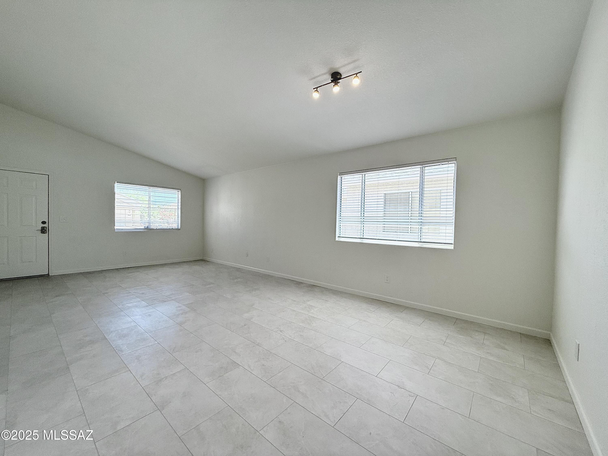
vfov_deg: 85.7
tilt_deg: -1.4
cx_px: 304
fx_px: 246
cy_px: 228
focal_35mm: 14
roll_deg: -1.7
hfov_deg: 102.1
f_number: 2.2
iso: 64
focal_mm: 2.22
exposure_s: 1/200
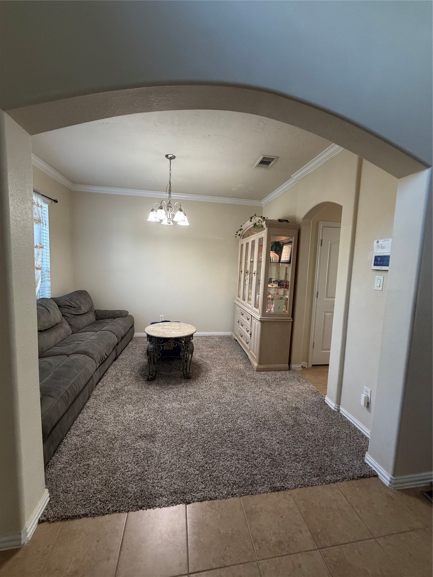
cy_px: 288
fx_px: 233
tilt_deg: -5.9
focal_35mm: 14
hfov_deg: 85.7
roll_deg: -1.9
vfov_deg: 102.1
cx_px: 216
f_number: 2.2
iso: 320
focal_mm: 2.22
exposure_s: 1/120
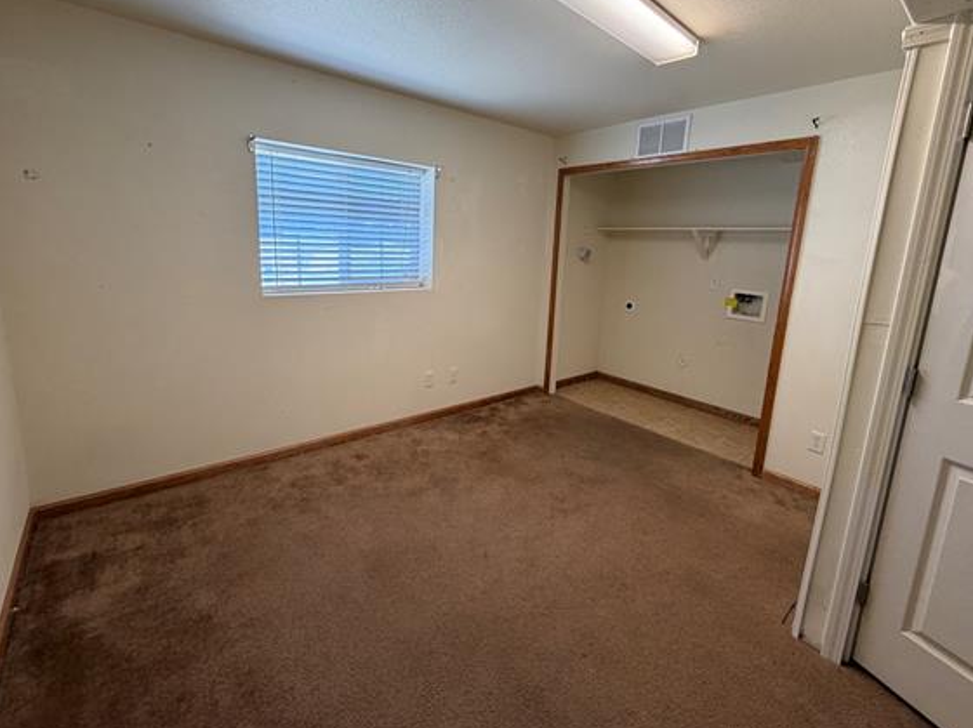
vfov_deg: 77.7
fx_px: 449
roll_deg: -2.4
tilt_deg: -8.1
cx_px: 486
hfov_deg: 94.5
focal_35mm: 16
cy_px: 321
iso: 200
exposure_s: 1/60
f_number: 2.2
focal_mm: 2.22
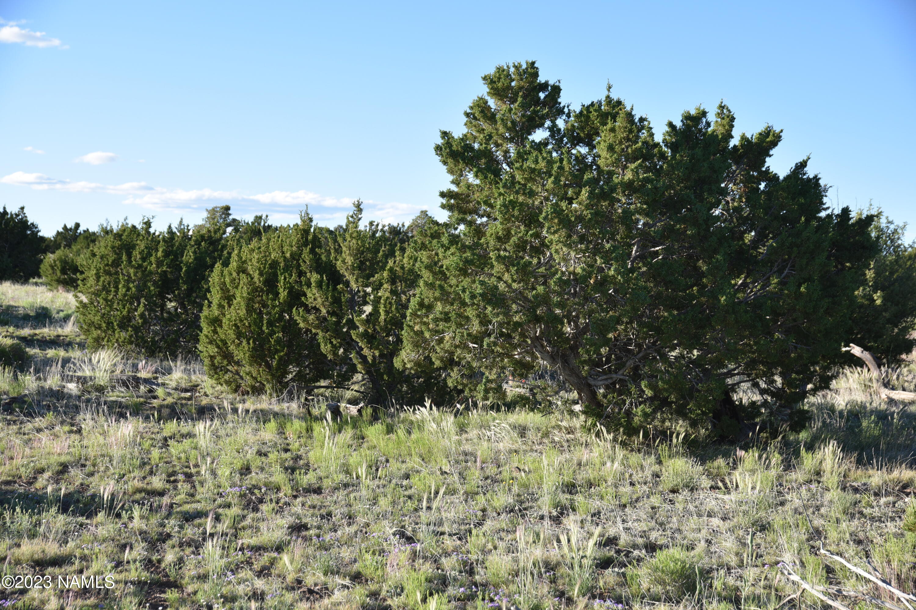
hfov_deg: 32.4
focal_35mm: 62
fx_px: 1577
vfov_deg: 21.9
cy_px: 305
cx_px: 458
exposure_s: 1/160
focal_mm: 62
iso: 100
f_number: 6.3
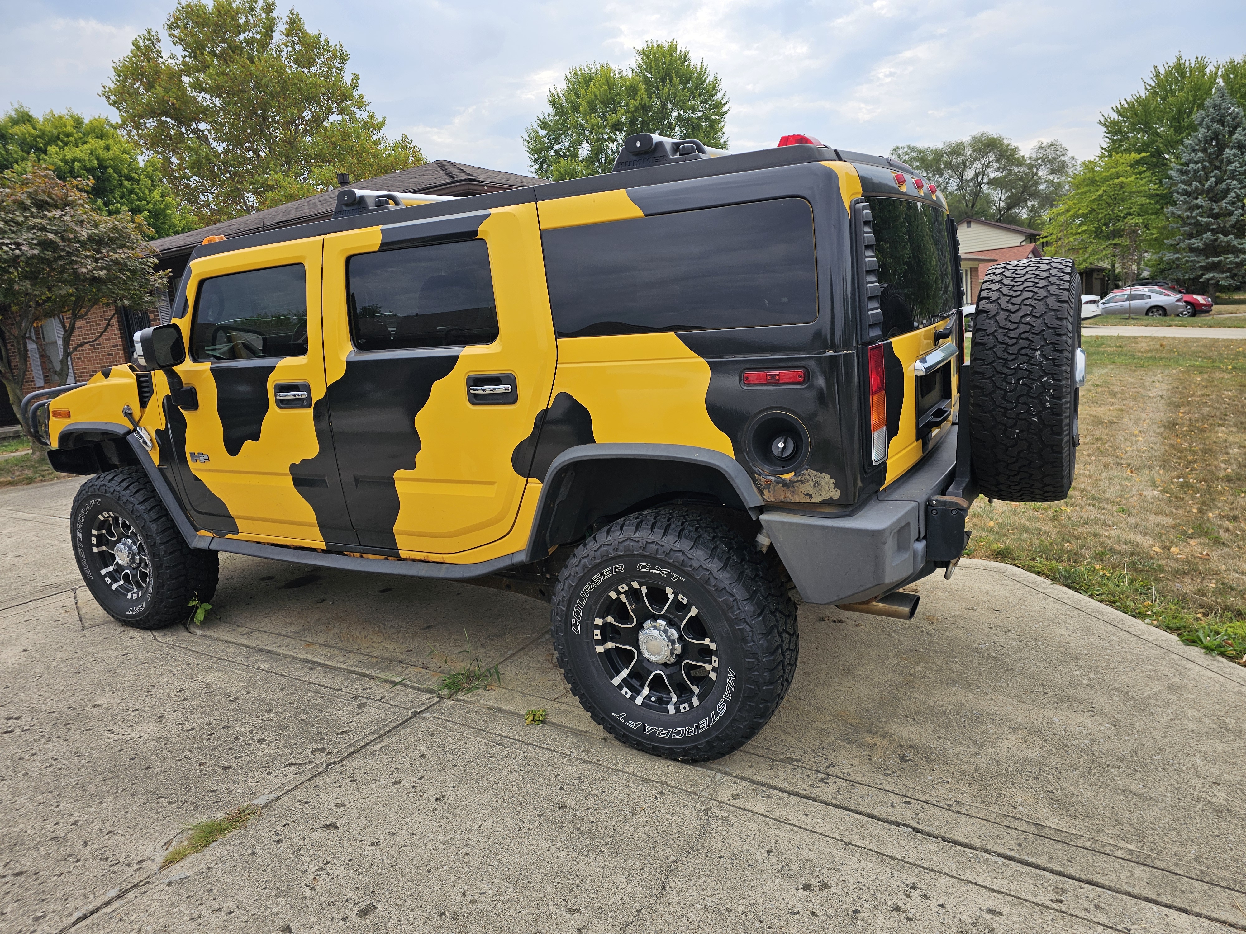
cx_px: 623
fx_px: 828
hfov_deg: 73.9
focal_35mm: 23
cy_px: 467
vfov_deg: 58.9
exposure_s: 1/417
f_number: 1.7
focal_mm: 6.3
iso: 10
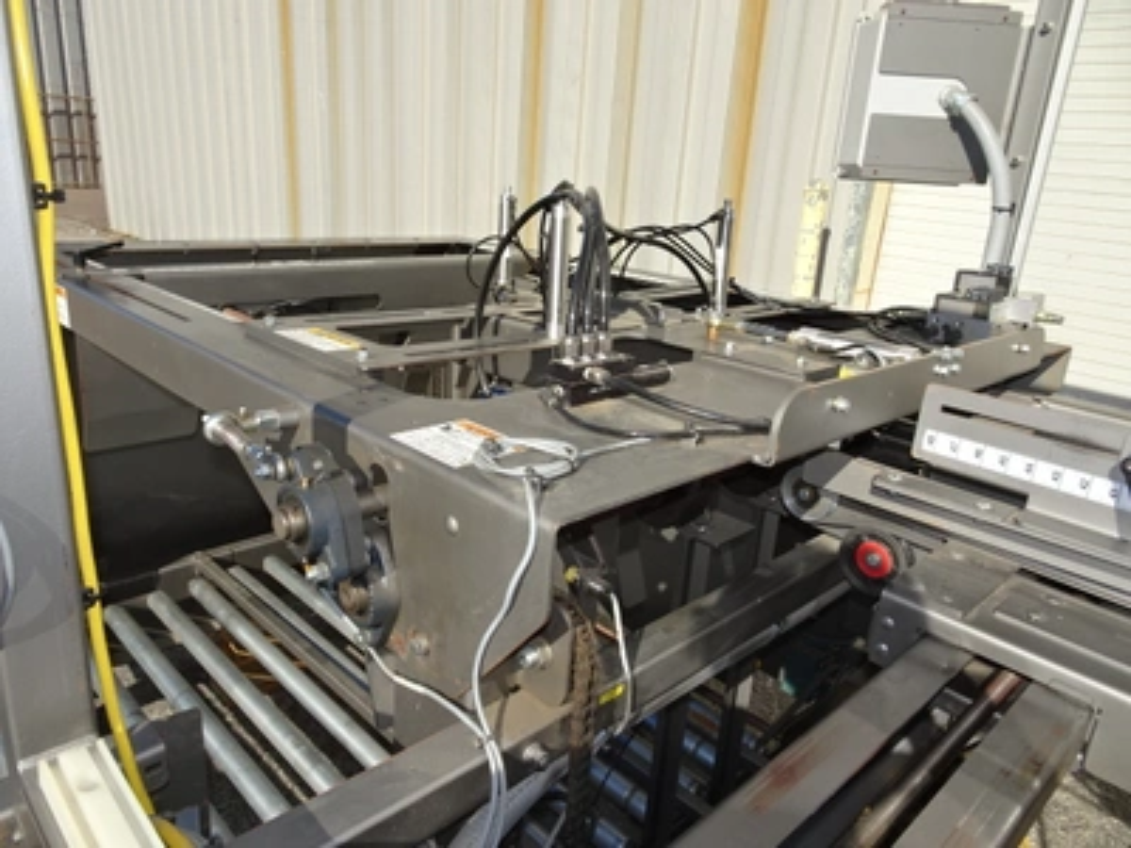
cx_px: 566
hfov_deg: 71.6
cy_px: 424
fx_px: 784
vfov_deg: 56.8
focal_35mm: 24
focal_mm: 4.1
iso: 80
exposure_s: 1/1000
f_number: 3.5
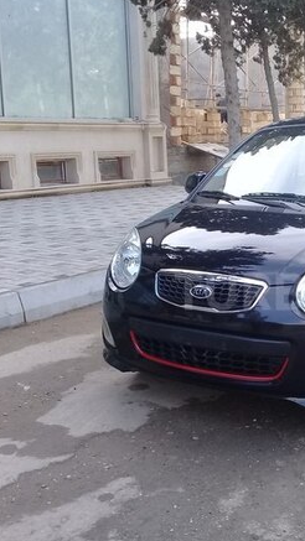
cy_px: 292
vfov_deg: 40.5
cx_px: 301
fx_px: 733
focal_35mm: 51
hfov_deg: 22.6
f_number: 2.2
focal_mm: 3.3
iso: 50
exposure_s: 1/122
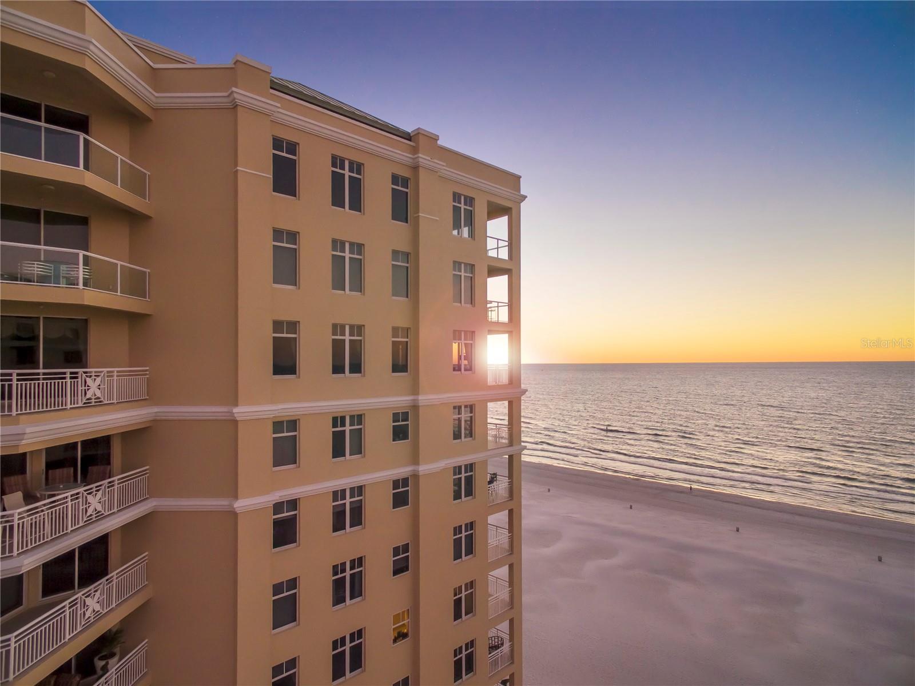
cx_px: 458
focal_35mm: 20
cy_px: 343
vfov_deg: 65.9
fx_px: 528
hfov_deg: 81.8
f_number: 2.8
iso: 100
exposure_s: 1/120
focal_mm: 3.61
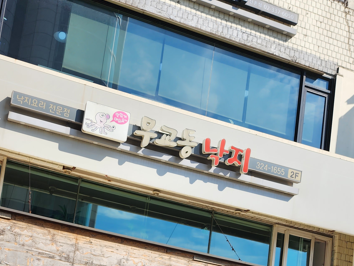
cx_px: 84
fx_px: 552
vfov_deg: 25.0
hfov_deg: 34.7
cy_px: 297
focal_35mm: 54
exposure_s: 1/866
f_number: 1.8
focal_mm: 6.4
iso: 12
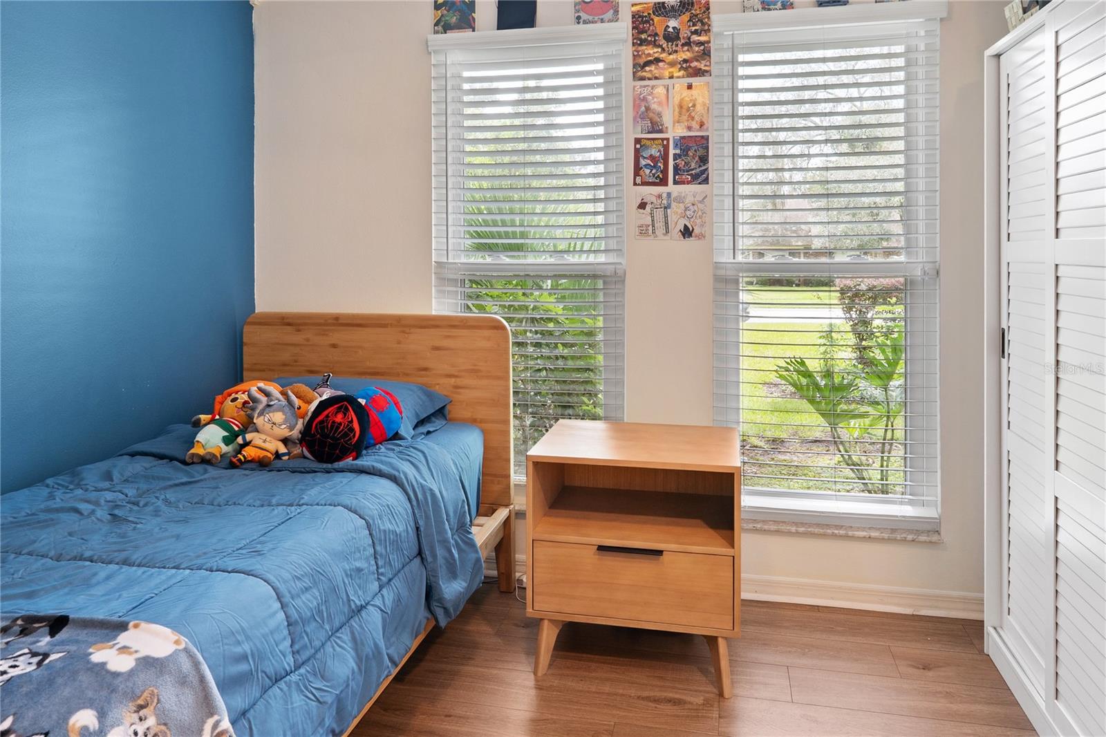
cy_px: 368
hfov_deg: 73.8
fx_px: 737
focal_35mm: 24
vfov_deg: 53.1
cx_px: 553
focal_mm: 16
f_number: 8
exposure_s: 1/4
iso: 160
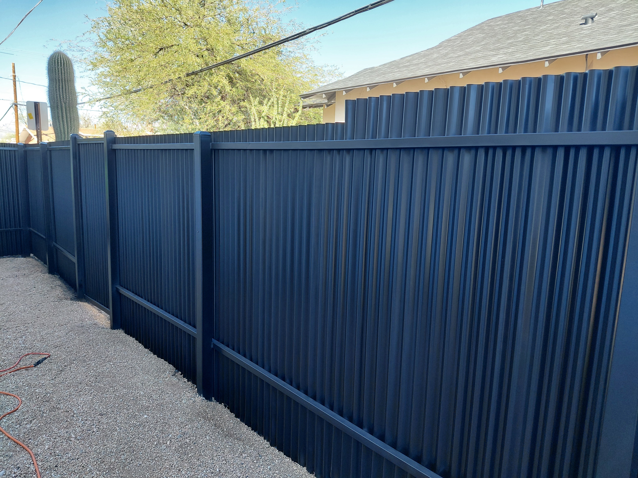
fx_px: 461
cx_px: 319
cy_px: 239
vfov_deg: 54.9
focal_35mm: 25
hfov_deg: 69.4
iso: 50
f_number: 1.8
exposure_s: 1/153
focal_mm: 4.69
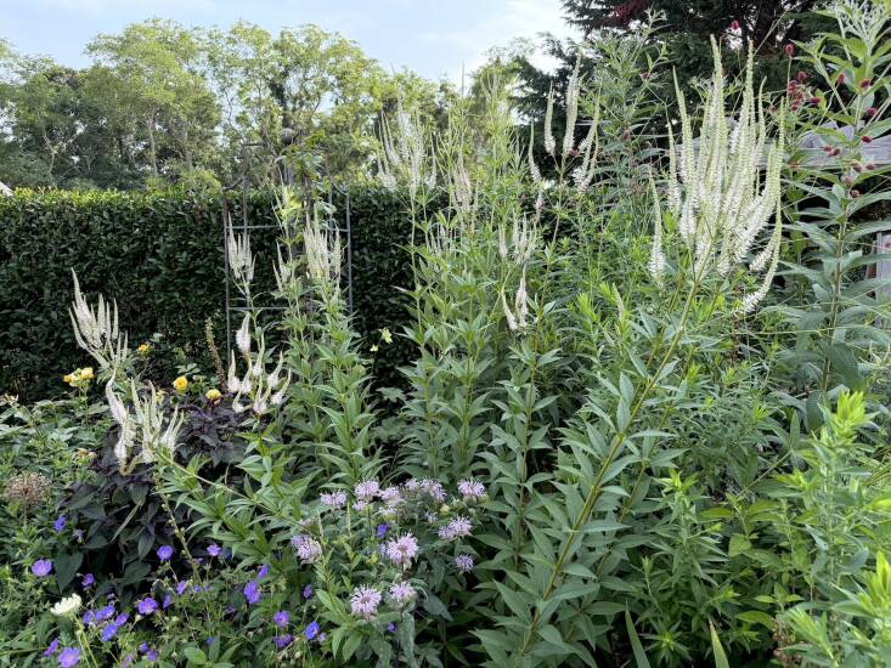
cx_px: 446
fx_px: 618
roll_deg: +0.5
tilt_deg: -4.9
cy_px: 334
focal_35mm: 24
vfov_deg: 56.8
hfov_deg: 71.6
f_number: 1.78
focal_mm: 6.76
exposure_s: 1/1139
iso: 100
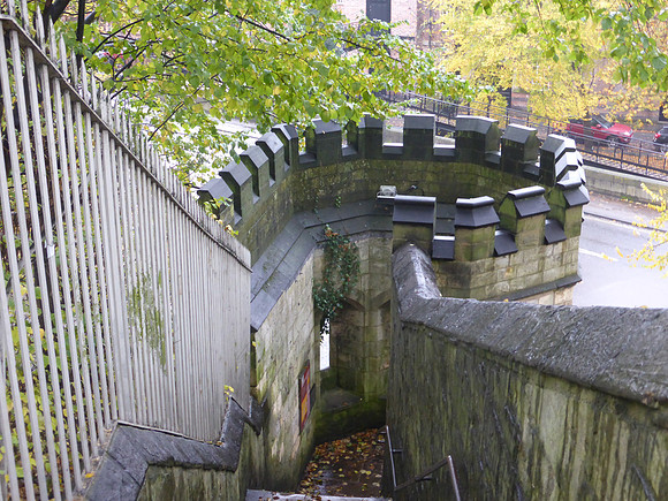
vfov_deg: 27.5
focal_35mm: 53
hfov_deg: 36.2
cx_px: 334
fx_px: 1023
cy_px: 250
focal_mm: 9
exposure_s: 1/15
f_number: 4.4
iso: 400
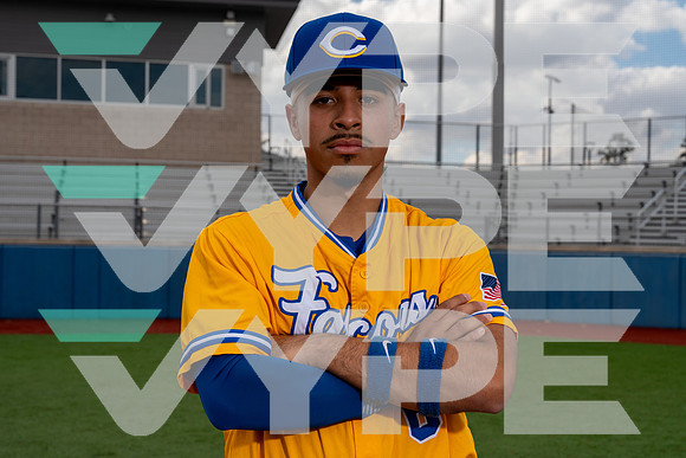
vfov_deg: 25.1
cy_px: 229
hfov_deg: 36.9
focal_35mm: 54
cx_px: 343
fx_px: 1029
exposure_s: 1/250
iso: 100
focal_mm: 54
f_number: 8
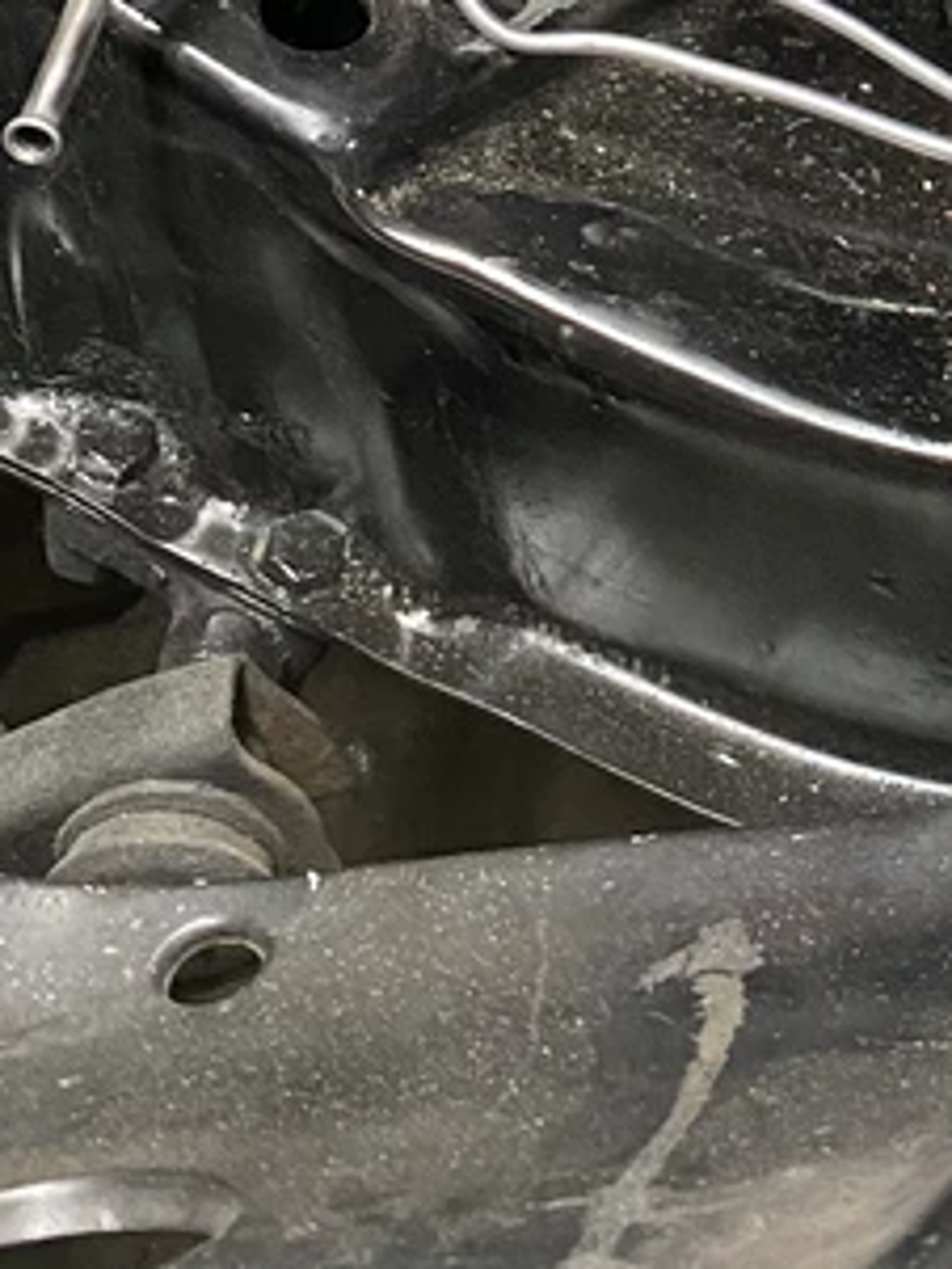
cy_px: -637
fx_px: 3371
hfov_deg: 15.3
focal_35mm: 92
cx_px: 1243
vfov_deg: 18.8
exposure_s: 1/40
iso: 400
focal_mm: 4.25
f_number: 1.8
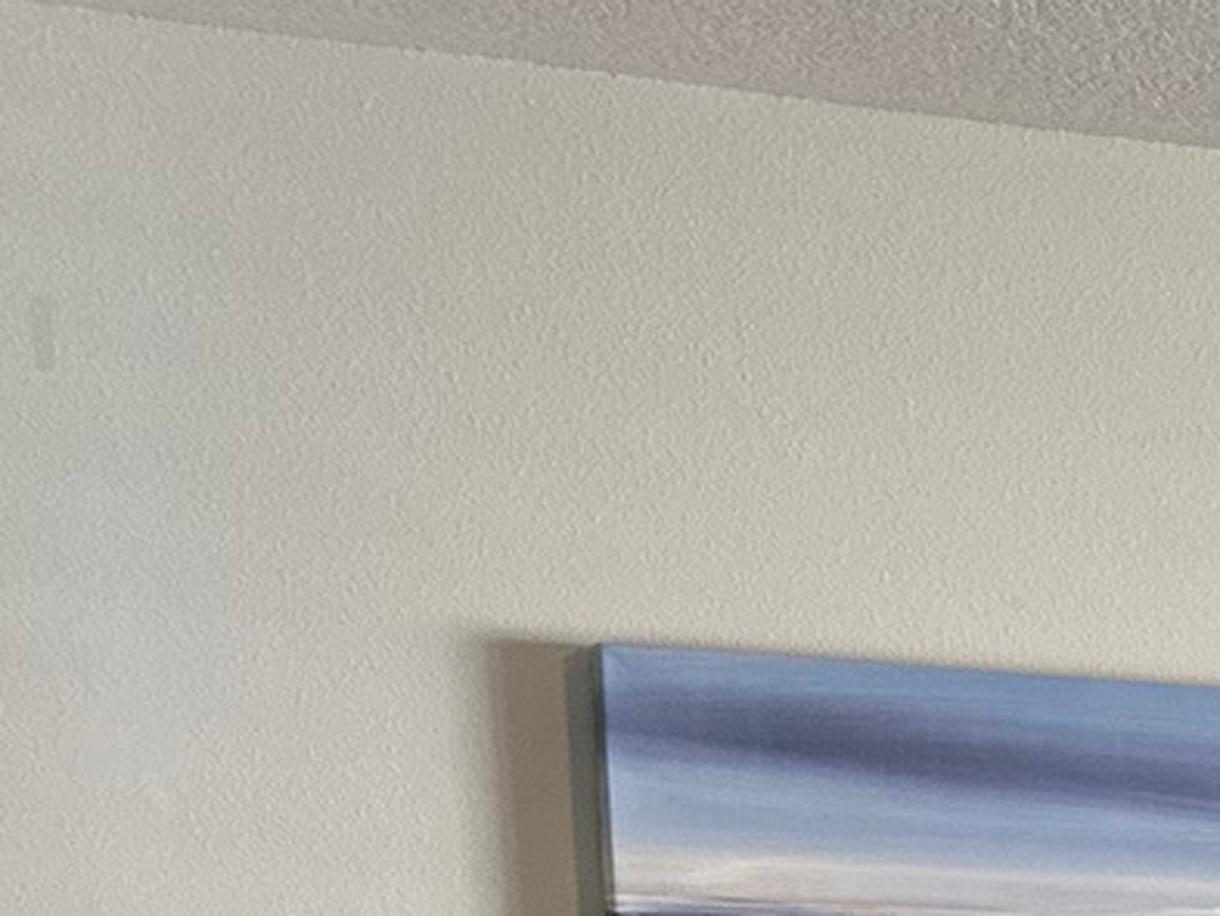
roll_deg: -1.0
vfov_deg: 10.7
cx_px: 2297
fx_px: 4407
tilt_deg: -9.6
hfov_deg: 13.8
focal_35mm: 125
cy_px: 1947
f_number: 1.78
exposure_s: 1/60
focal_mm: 6.86
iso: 200
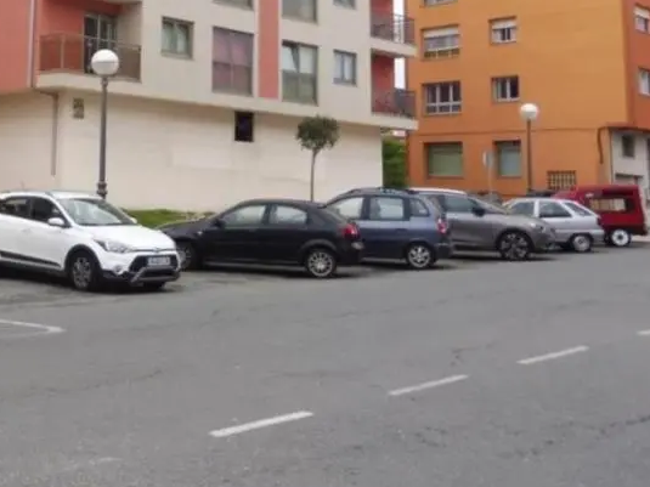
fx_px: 995
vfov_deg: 26.2
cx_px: 49
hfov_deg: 33.9
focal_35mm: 53
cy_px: 11
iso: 100
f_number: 3.3
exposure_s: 1/800
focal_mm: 4.4
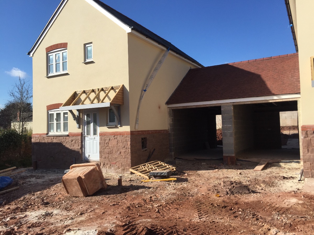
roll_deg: +2.5
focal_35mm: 29
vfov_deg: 48.2
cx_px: 157
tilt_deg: +1.9
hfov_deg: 61.7
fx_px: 263
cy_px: 118
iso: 32
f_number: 2.2
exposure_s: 1/2198
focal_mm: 4.15
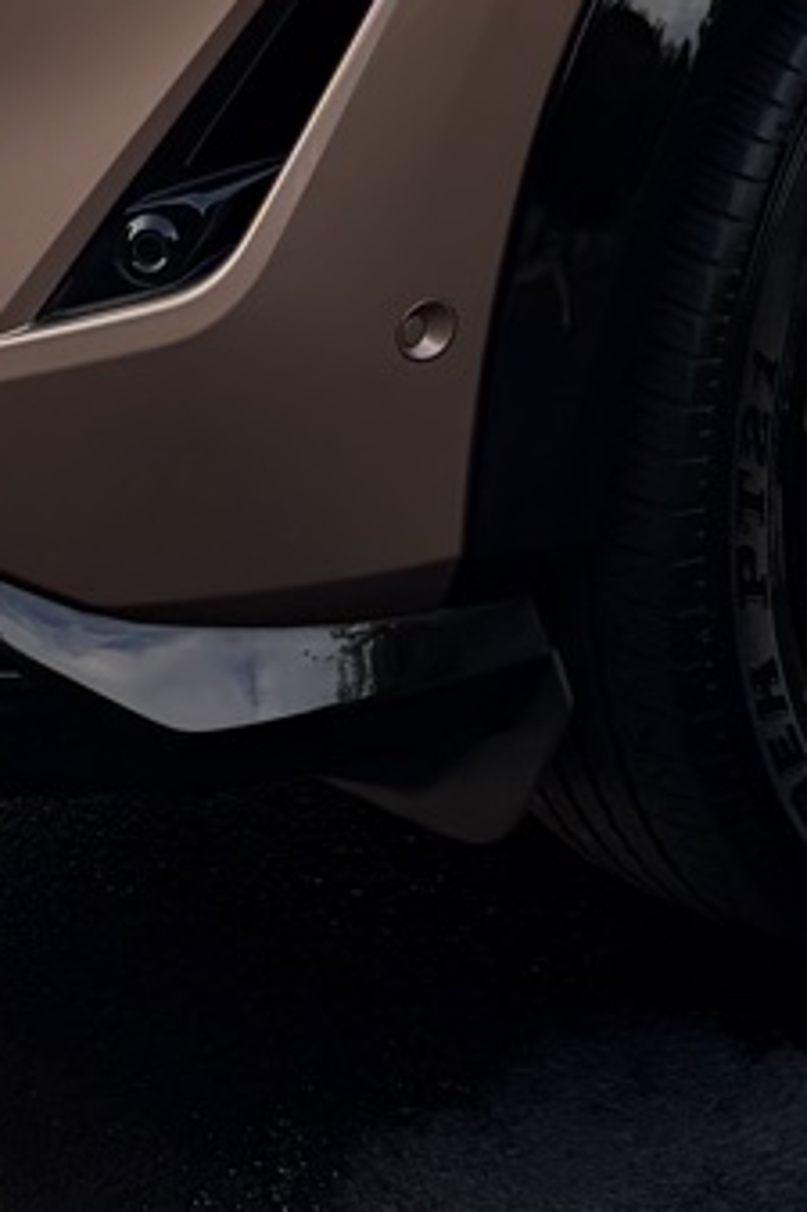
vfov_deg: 13.3
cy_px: -1312
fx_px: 4375
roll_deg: -0.9
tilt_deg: -1.5
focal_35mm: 130
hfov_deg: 10.5
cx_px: 653
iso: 100
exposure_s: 1/563
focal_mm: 6.76
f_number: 1.78
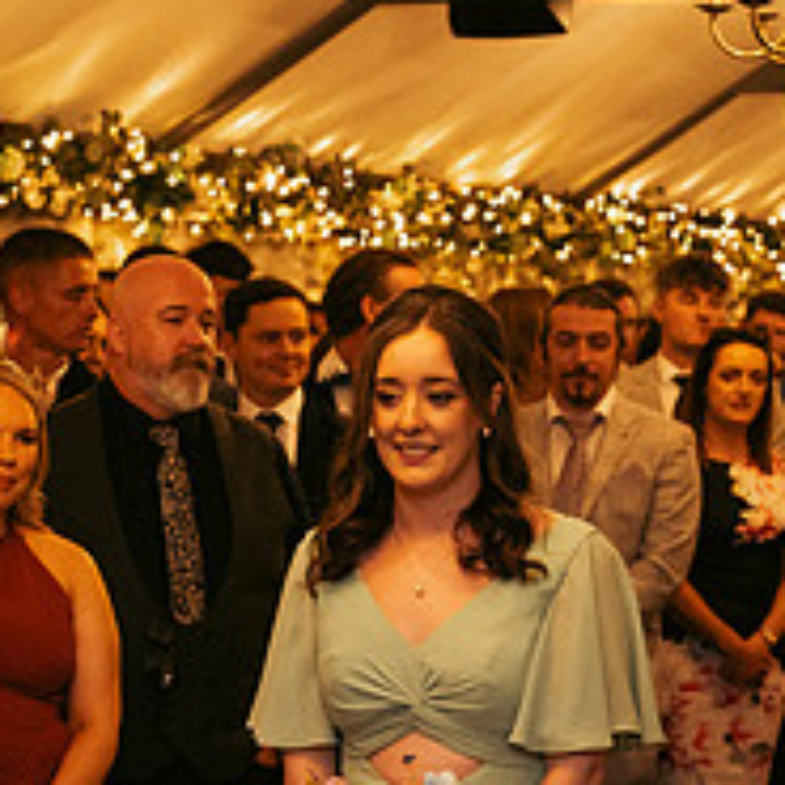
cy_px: 690
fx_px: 3489
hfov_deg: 12.5
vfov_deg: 12.7
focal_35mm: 136
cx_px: -199
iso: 2500
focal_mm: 51
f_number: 3.5
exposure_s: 1/160
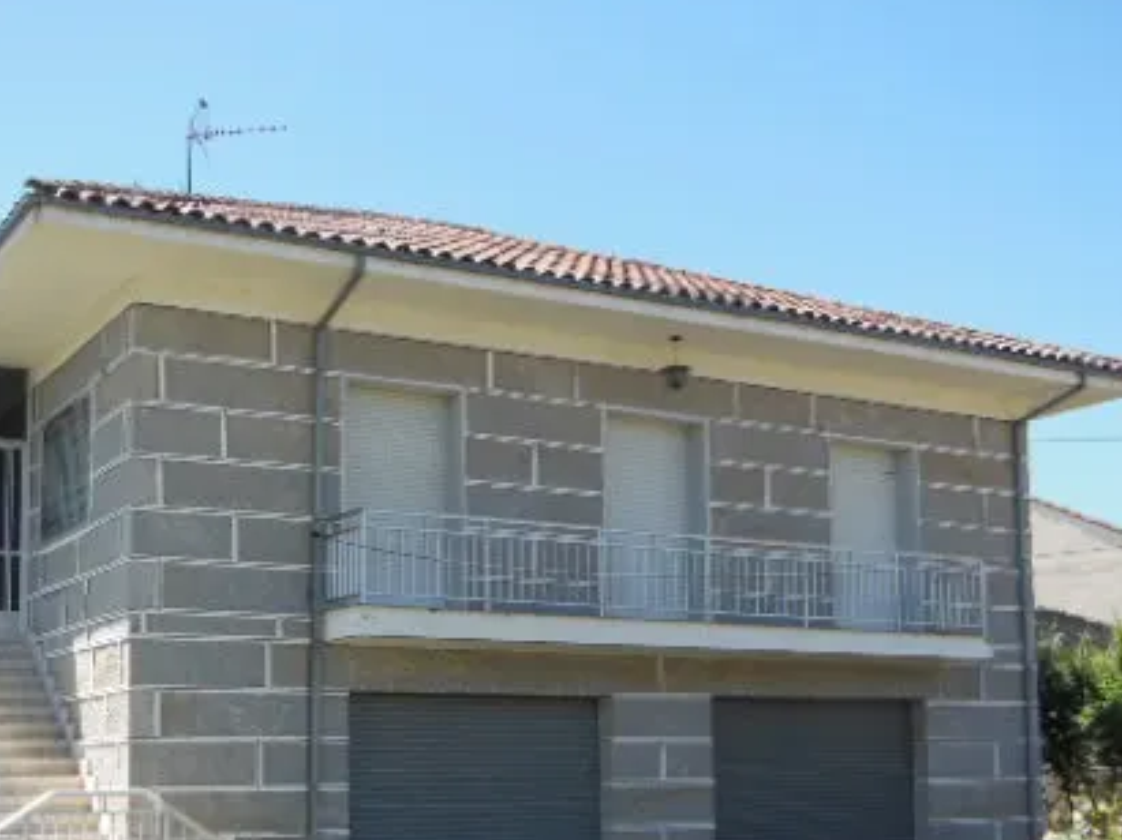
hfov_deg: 35.9
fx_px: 1717
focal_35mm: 53
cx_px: 382
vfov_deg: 27.2
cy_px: 616
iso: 125
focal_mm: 6
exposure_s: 1/500
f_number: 3.9
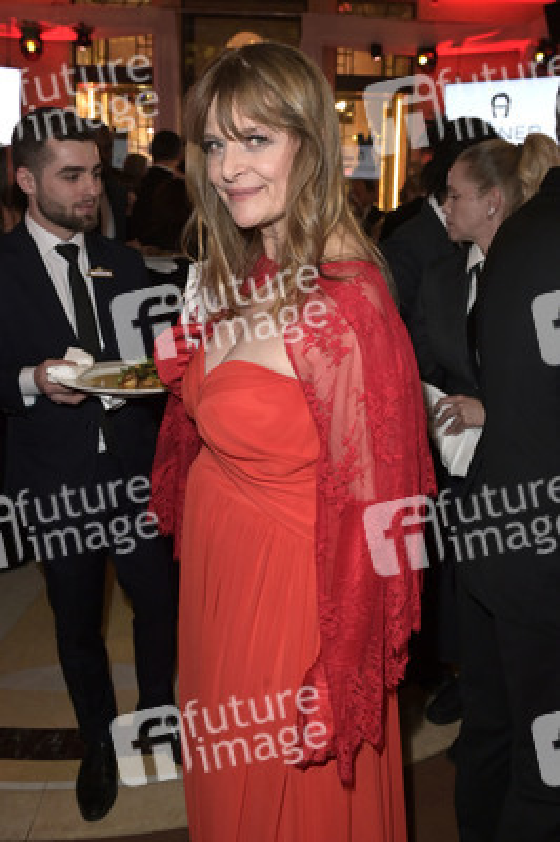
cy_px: 421
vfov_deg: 65.5
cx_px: 280
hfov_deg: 46.3
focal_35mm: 28
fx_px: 654
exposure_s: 1/100
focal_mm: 28
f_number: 5
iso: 2000
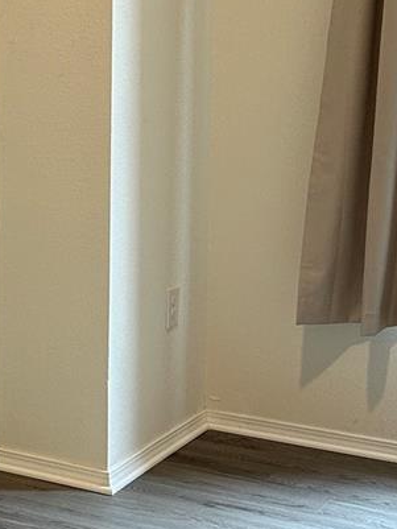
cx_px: 91
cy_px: 263
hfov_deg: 16.0
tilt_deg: -11.9
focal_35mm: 92
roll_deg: -0.3
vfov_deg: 21.3
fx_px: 1406
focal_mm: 6.86
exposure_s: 1/120
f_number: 1.78
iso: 200
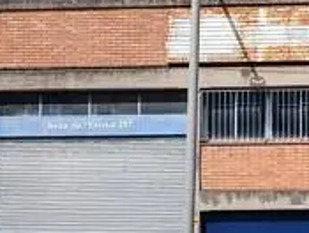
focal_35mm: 103
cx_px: 336
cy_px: 173
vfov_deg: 14.4
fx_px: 921
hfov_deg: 18.4
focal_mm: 6.11
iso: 50
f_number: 1.7
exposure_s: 1/568
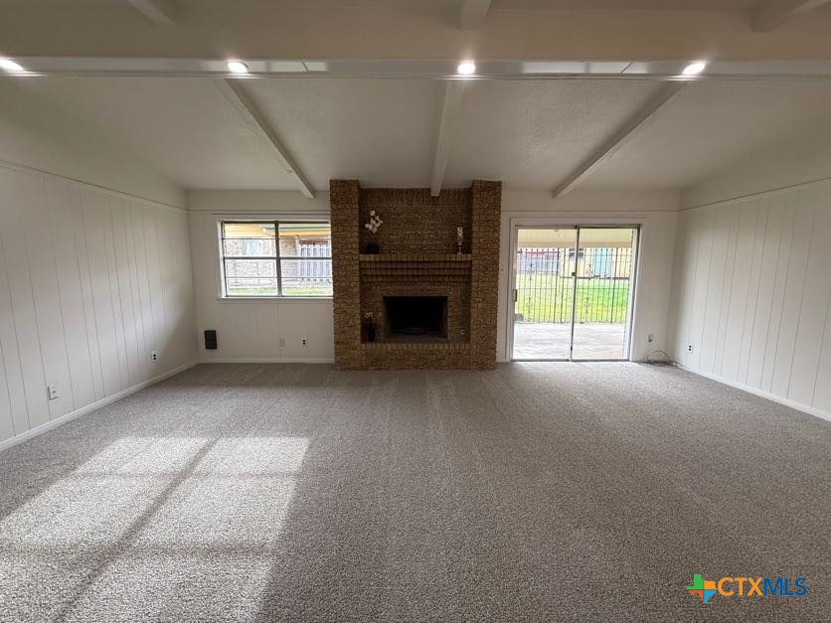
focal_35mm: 14
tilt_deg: -6.4
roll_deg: +0.2
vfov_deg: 85.7
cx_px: 416
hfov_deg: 102.1
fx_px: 336
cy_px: 312
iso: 125
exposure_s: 1/120
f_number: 2.2
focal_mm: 2.22
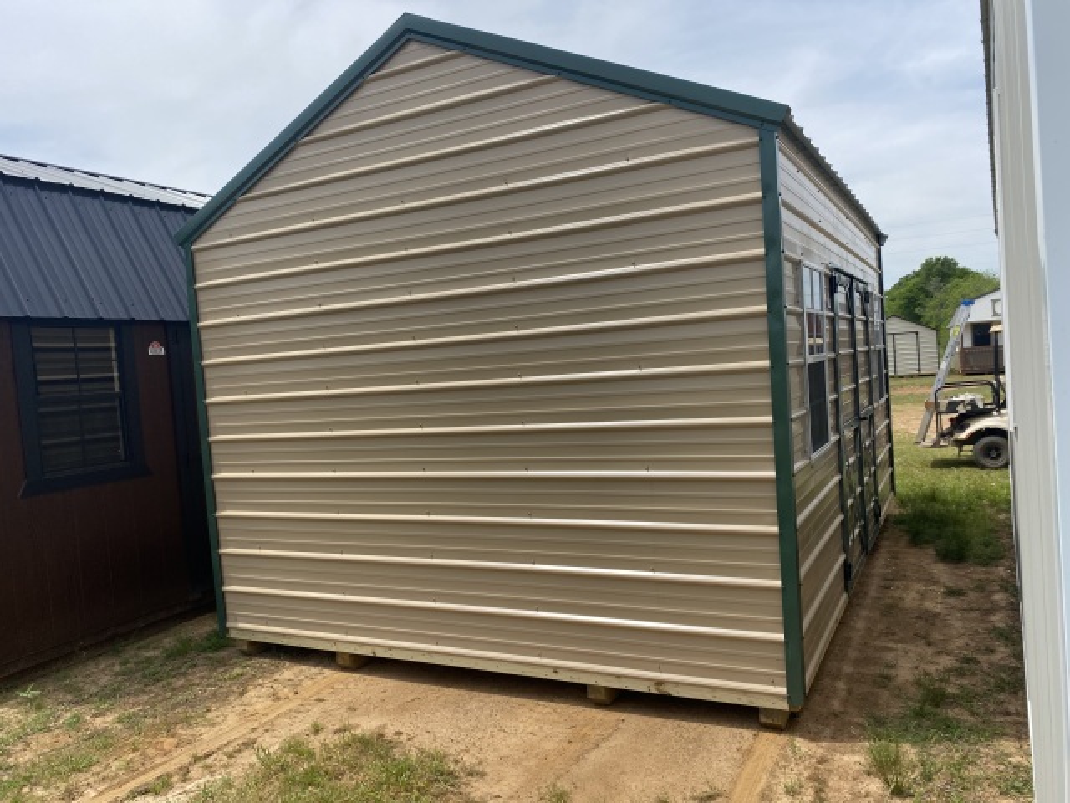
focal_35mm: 26
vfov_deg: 53.1
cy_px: 402
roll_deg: +2.6
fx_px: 804
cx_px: 535
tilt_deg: +1.1
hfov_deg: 67.3
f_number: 1.8
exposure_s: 1/2571
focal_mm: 4.25
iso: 32
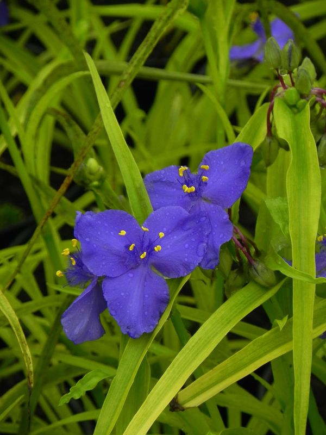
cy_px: 218
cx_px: 163
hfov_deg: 3.9
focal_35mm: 377
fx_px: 4734
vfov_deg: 5.3
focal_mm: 67.2
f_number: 5
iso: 160
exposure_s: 1/50
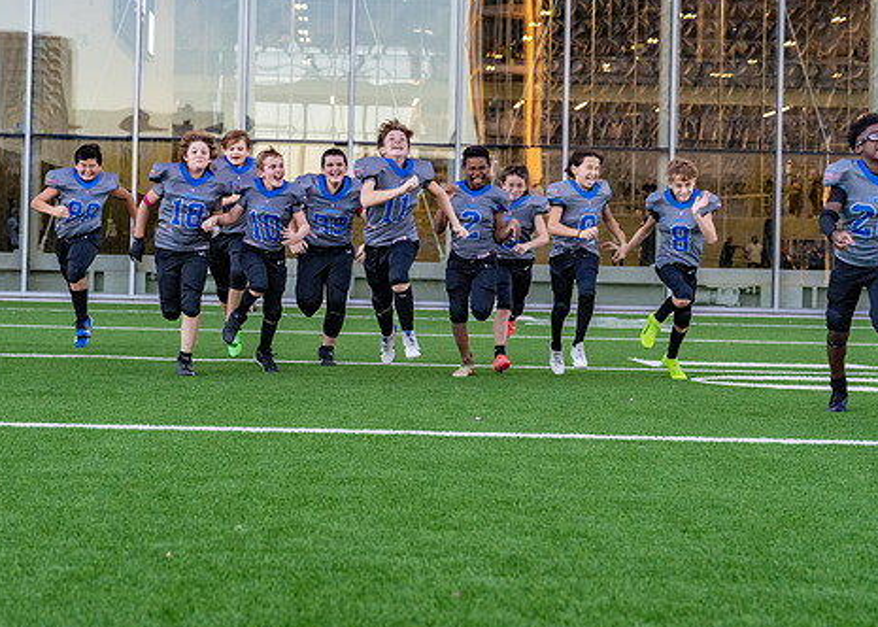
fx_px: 1720
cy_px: 262
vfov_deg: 20.6
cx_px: 349
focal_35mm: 69
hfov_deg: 28.6
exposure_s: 1/1250
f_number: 3.2
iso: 2500
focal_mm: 50
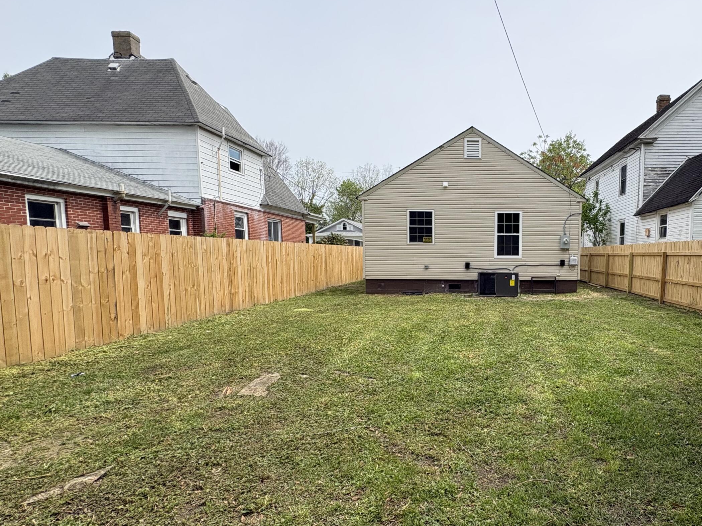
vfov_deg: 65.8
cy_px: 291
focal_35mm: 20
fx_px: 406
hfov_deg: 78.8
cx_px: 475
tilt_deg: -4.8
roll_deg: +0.2
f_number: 2.2
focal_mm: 2.22
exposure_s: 1/1395
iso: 50
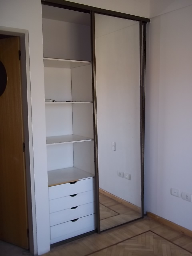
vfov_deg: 51.4
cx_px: 96
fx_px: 266
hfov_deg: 39.7
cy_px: 128
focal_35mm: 36
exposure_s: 1/30
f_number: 3.1
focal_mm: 6.5
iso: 80
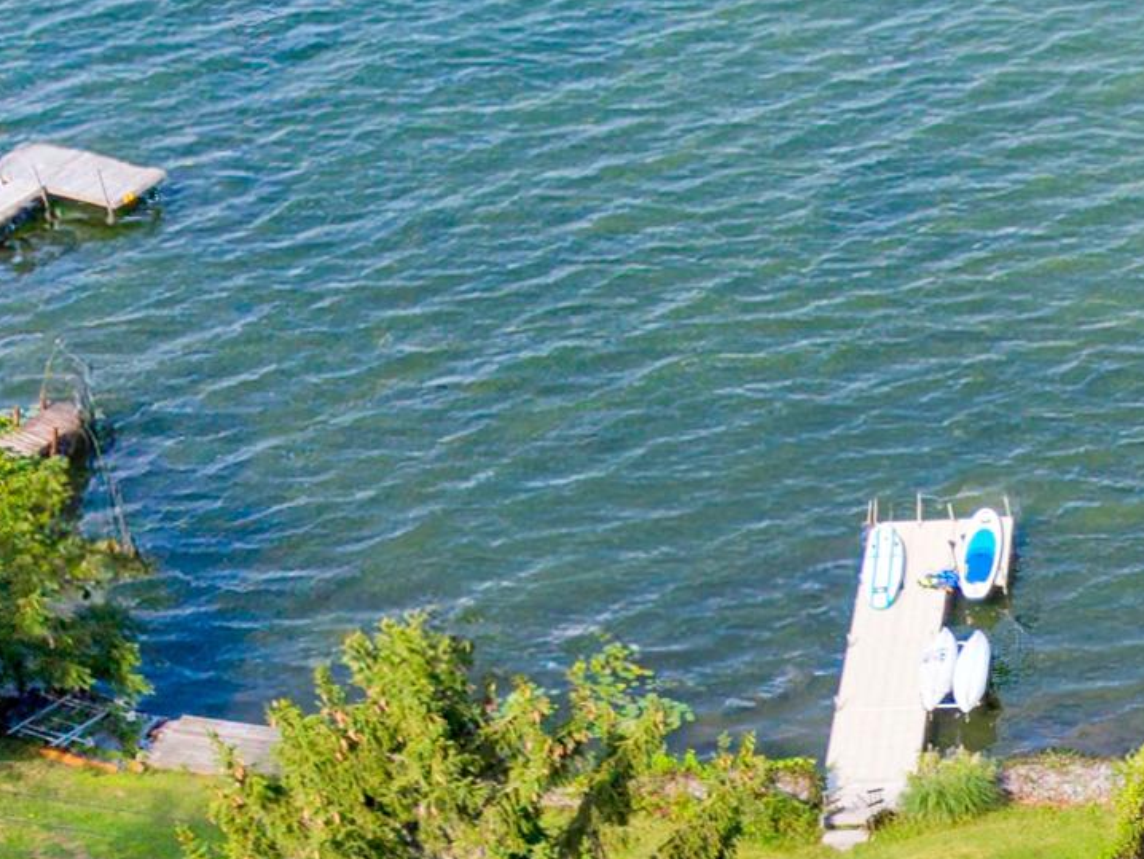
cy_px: 1297
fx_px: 4066
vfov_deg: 11.5
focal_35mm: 123
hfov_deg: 14.5
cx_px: 1926
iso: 200
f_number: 1.8
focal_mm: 8.67
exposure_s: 1/2000
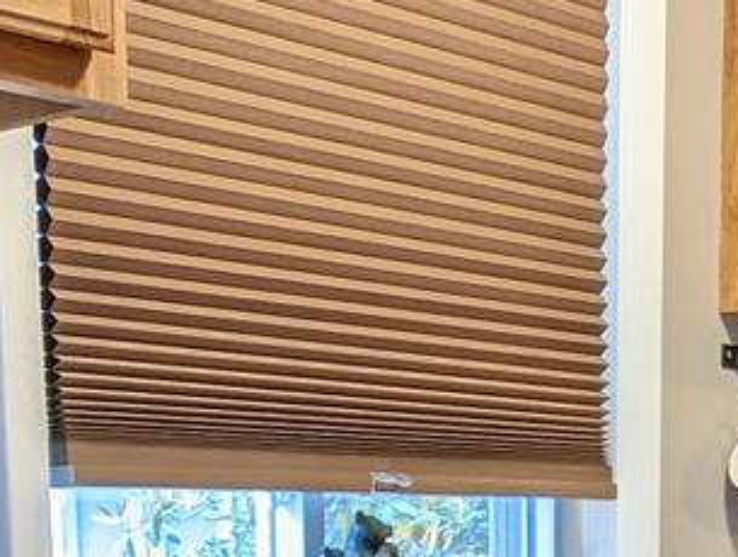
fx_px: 2286
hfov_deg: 18.3
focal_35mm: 107
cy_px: 1080
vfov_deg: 12.4
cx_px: 339
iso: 81
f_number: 2.2
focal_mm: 2.35
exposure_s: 1/24
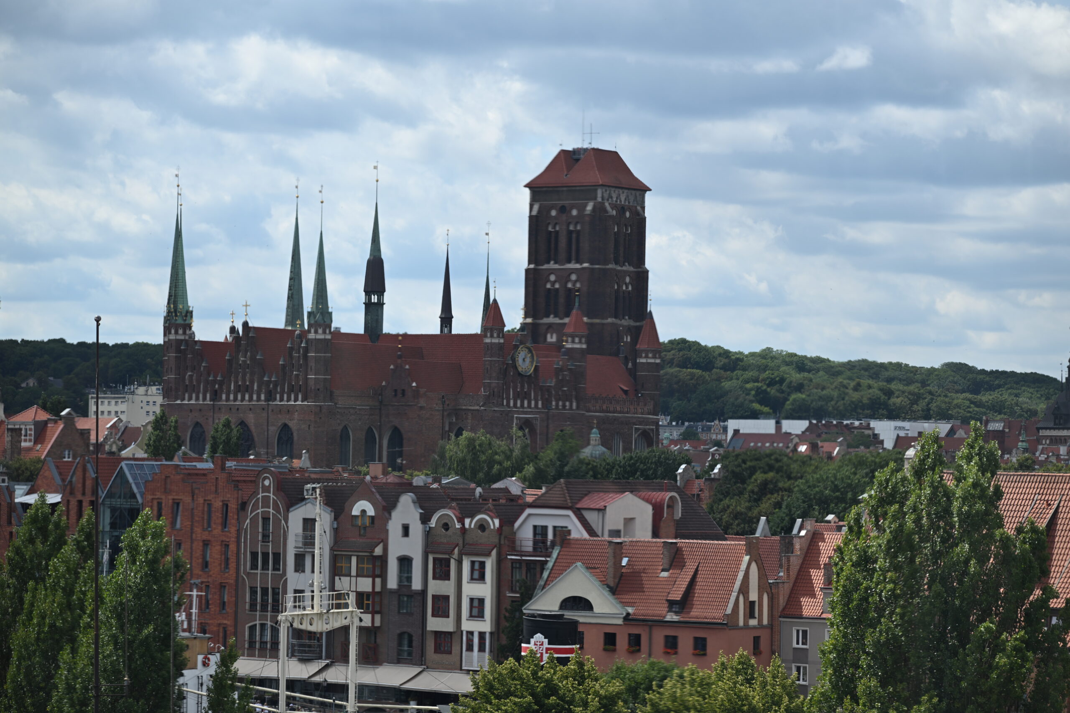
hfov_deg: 17.1
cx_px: 535
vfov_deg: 11.4
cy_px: 356
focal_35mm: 120
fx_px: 3567
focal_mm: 120
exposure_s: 1/500
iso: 100
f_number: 5.6
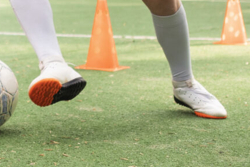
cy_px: -107
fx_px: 1071
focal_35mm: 154
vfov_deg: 8.7
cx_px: -198
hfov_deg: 12.2
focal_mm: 26
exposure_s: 1/800
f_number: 2.2
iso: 160
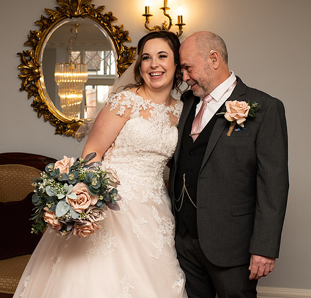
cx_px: 126
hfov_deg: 34.5
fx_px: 499
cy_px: 134
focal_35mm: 50
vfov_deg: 33.3
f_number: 5.6
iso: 400
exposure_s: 1/160
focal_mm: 35
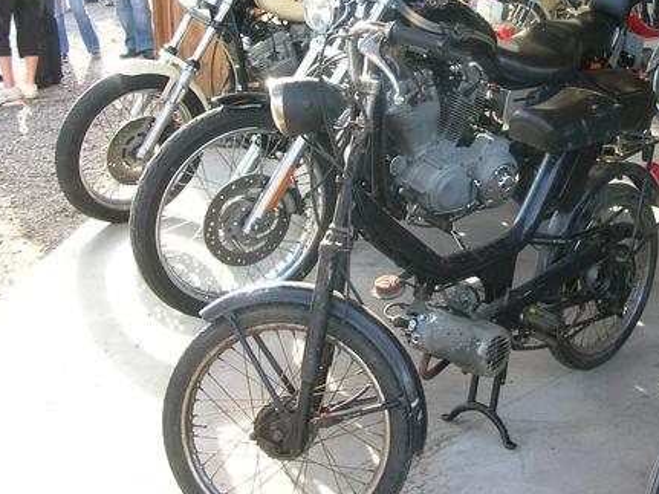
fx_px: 1047
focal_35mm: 55
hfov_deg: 34.4
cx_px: 474
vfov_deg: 26.2
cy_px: 130
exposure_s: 1/62.7
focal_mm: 6.2
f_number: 2.9
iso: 50
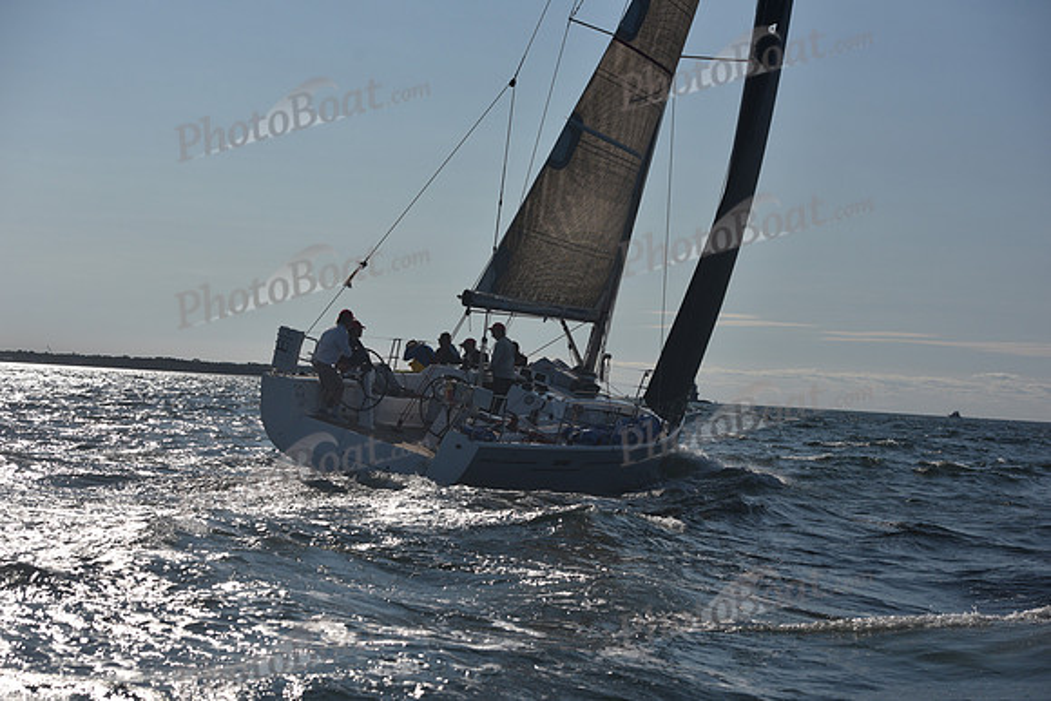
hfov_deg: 28.8
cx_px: 526
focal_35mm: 70
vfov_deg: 19.5
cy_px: 350
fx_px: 2044
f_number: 5.6
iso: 250
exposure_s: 1/3200
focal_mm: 70
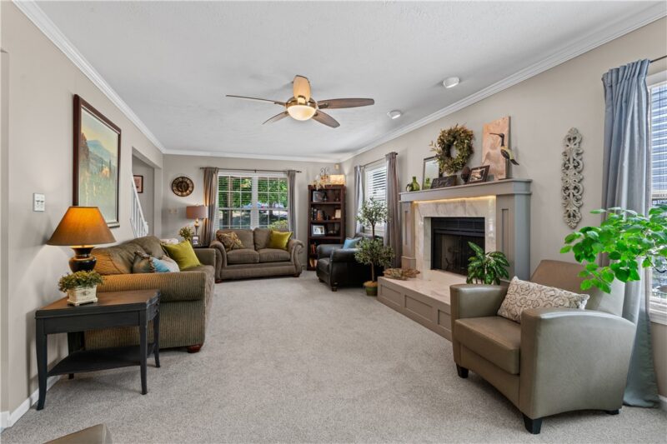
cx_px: 334
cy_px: 222
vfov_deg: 70.4
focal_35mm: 17
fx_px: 315
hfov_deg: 93.3
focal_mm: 17
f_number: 10
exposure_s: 1/4
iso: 400
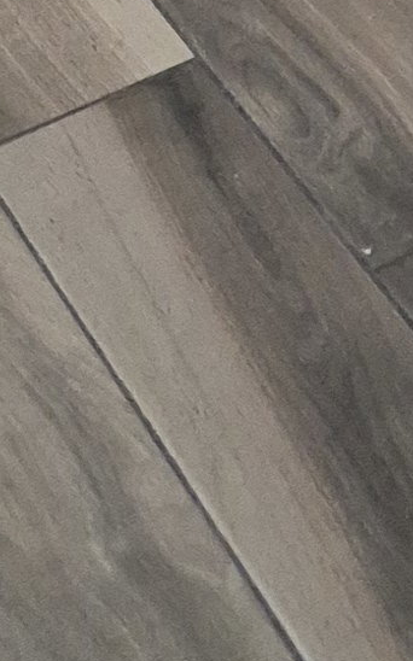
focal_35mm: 178
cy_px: -1388
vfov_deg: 9.2
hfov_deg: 6.1
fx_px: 3209
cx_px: 1657
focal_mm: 5.4
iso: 500
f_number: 1.8
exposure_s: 1/120
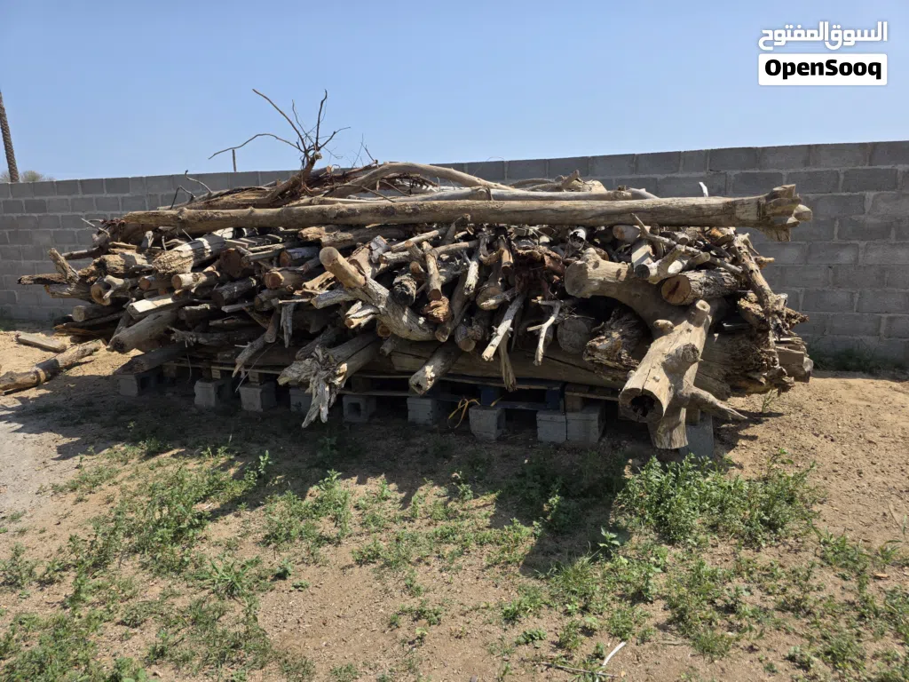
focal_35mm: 23
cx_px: 454
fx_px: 604
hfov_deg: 73.9
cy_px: 341
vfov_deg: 58.9
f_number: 1.7
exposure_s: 1/5153
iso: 80
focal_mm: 6.3
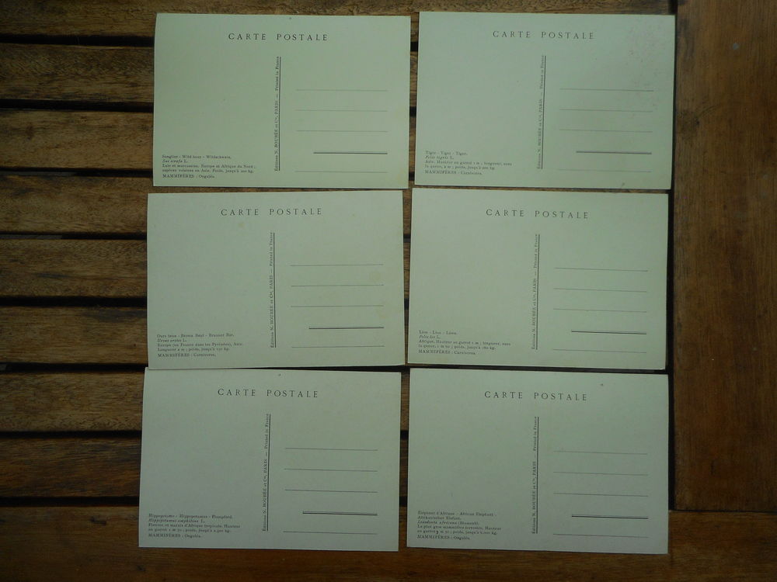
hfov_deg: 69.4
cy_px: 291
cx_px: 388
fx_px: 561
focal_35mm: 25
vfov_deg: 54.9
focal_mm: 4.5
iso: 125
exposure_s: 1/250
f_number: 3.7
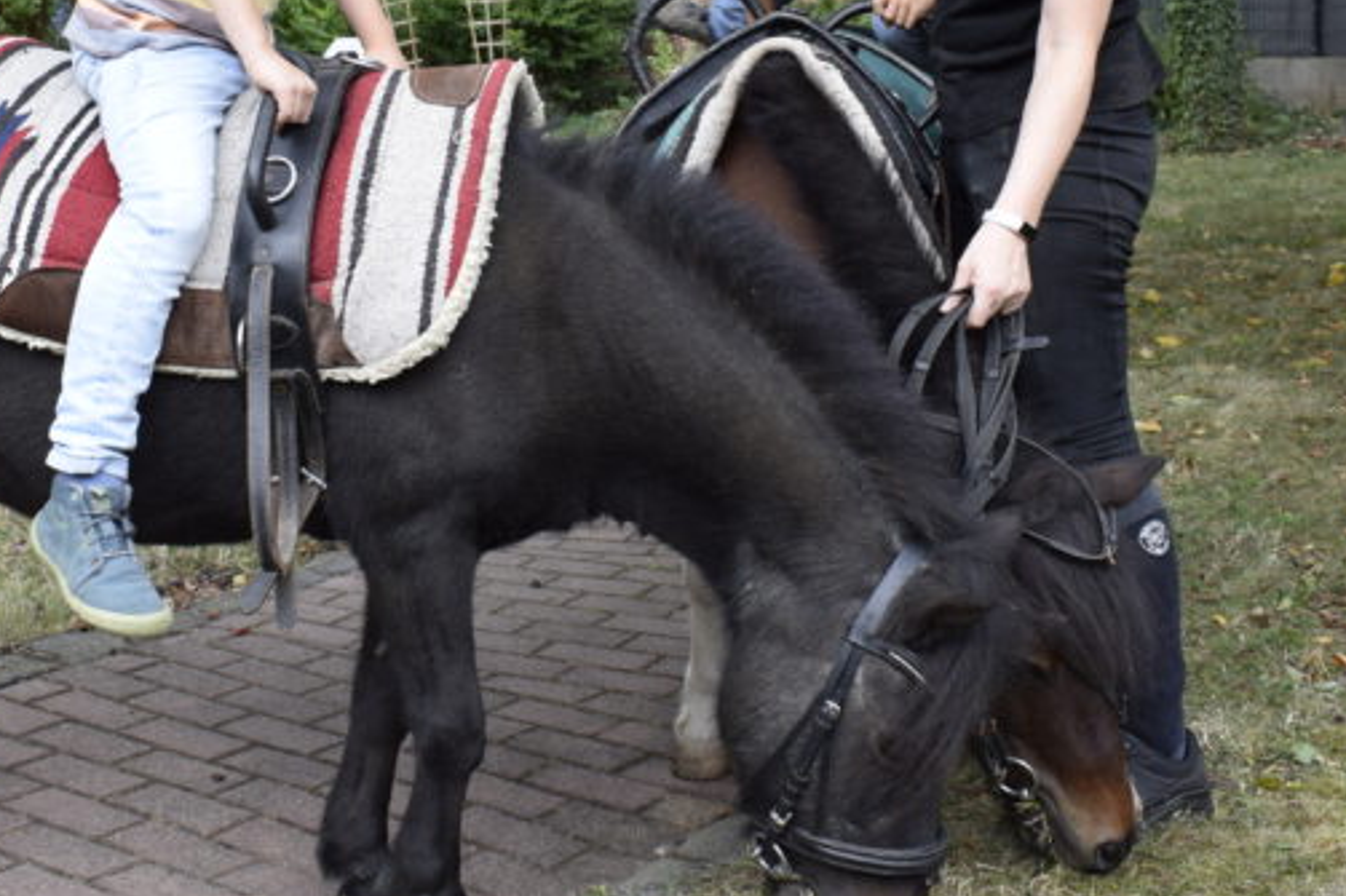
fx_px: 2056
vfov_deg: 24.2
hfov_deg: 36.1
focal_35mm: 55
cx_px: 519
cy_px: 173
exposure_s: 1/125
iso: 400
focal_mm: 18
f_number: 5.6
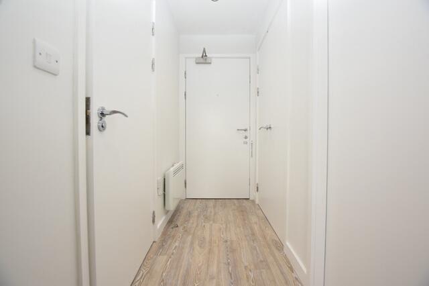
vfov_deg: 77.3
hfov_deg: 100.4
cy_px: 143
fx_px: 179
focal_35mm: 15
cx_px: 214
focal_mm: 10
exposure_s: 1/100
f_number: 5
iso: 800
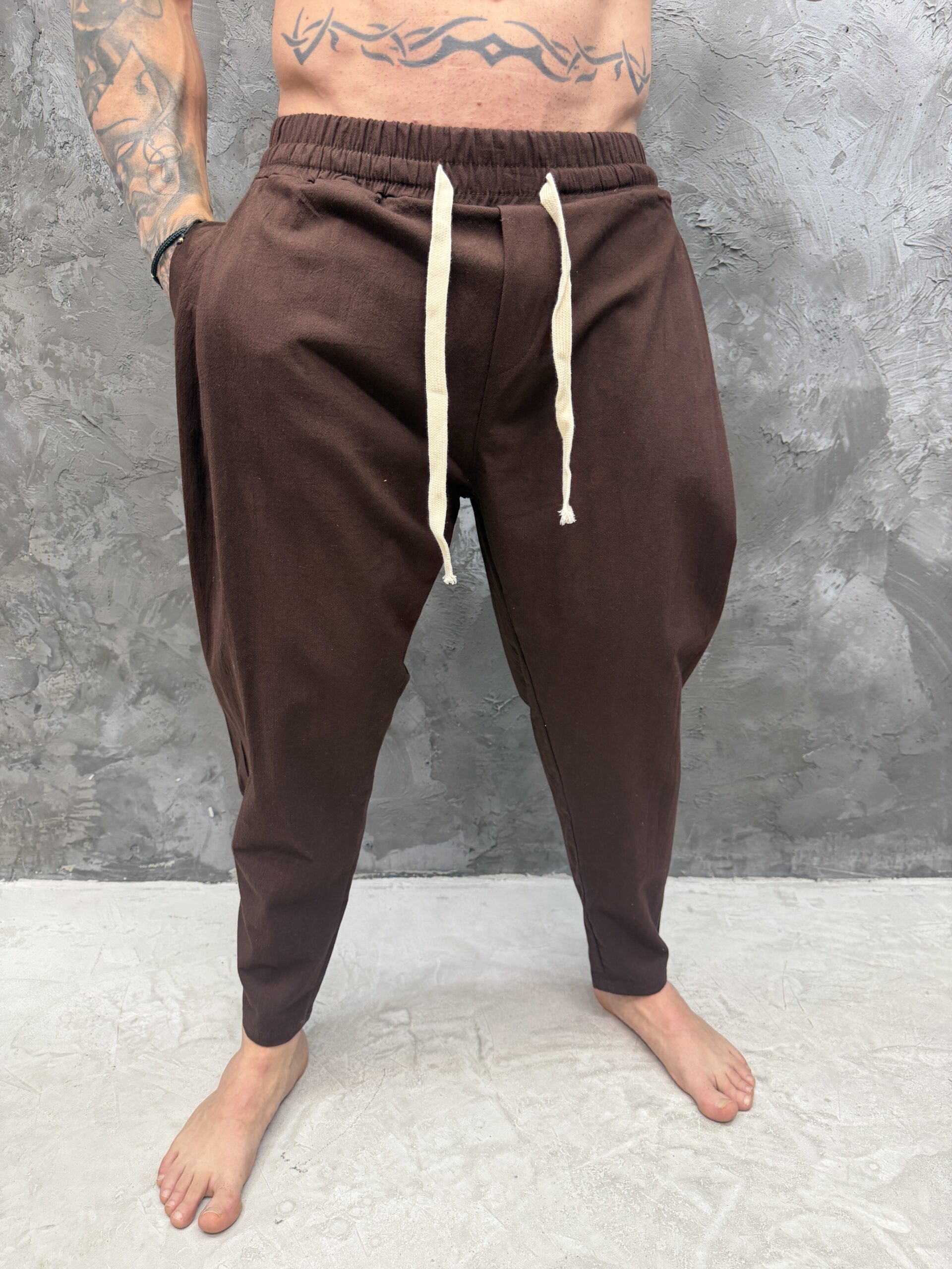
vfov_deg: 71.6
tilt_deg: -18.1
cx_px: 476
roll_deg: +0.1
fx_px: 880
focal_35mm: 24
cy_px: 634
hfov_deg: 56.8
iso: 200
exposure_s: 1/100
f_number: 1.78
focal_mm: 6.76
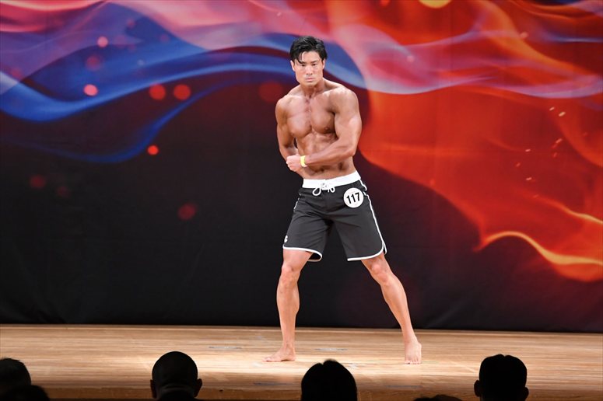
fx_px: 3767
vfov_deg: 6.1
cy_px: 200
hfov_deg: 9.2
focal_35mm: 225
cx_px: 302
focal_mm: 150
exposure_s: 1/400
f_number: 5.6
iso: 3200
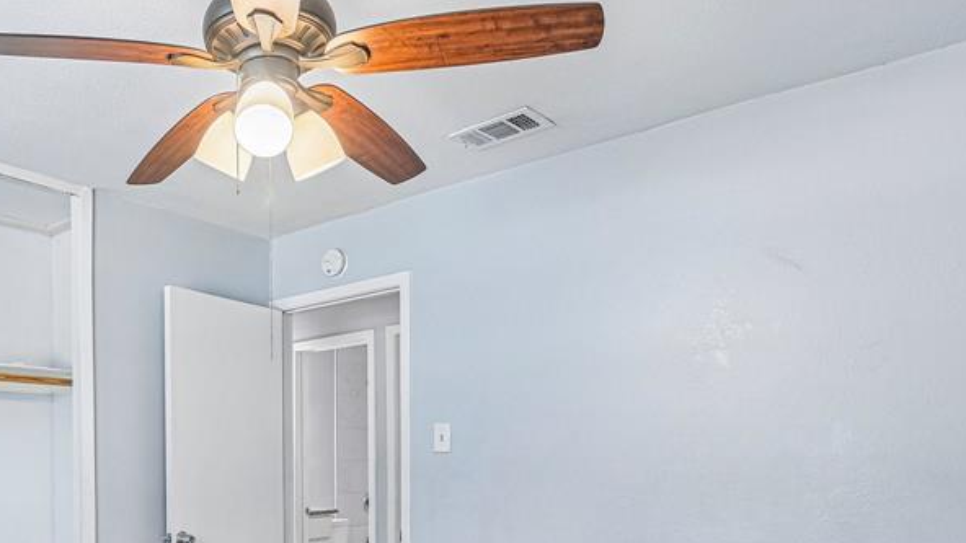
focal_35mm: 29
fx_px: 743
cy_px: 465
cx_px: 269
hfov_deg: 63.1
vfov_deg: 38.1
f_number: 8
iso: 400
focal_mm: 16
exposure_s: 1/10
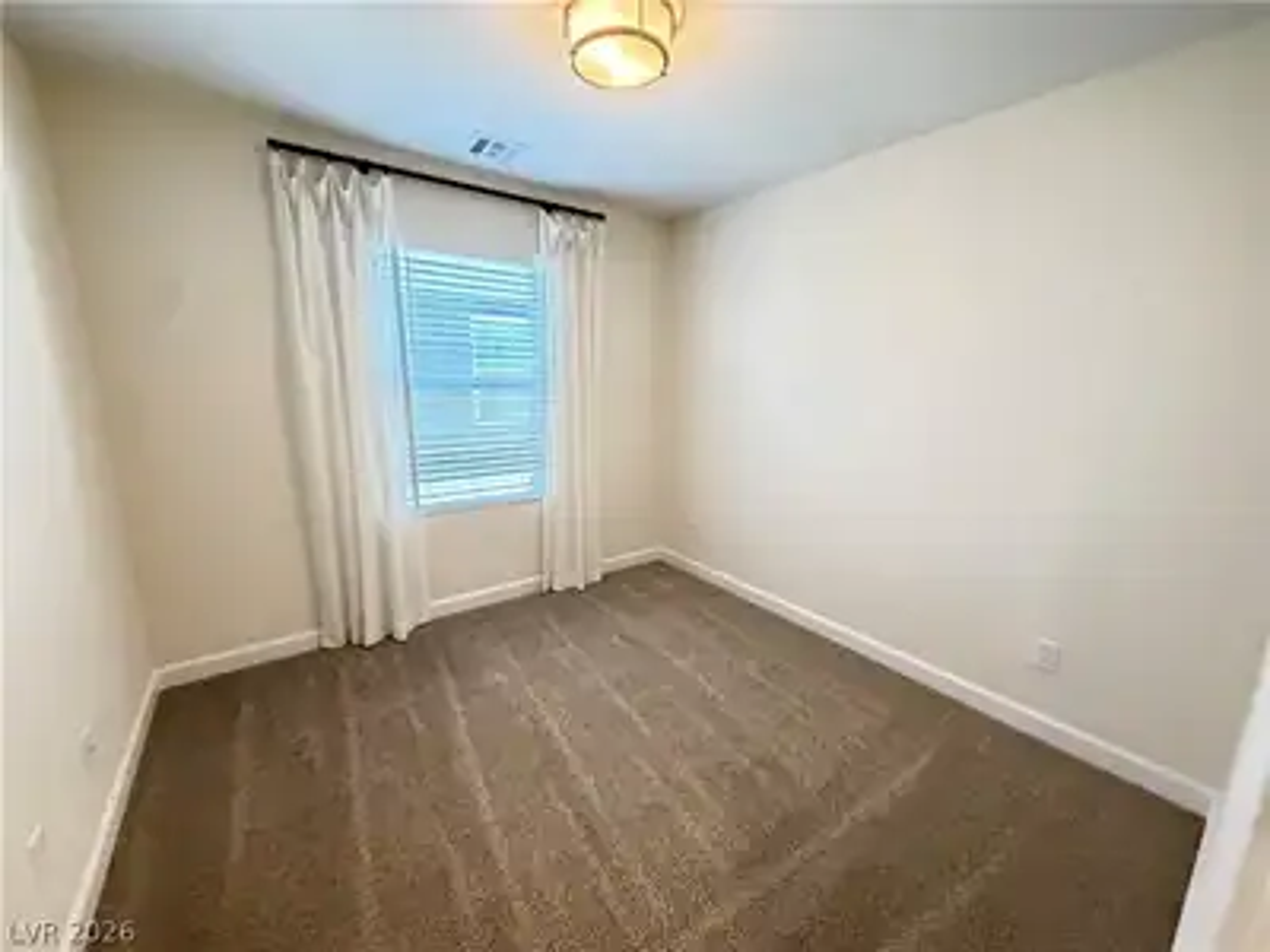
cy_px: 476
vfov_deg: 85.7
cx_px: 635
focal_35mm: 14
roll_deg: -0.6
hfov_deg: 102.1
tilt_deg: -12.8
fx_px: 514
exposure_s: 1/60
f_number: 2.2
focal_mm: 2.22
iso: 1000
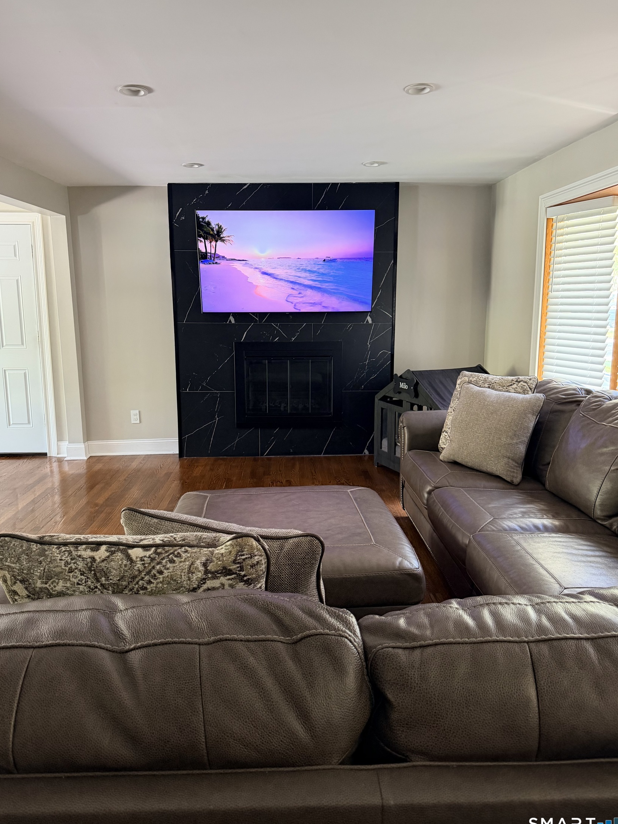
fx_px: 595
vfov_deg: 69.4
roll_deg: -0.2
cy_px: 409
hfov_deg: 54.9
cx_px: 306
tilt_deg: -10.6
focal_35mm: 25
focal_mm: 6.76
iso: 400
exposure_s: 1/60
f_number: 1.78
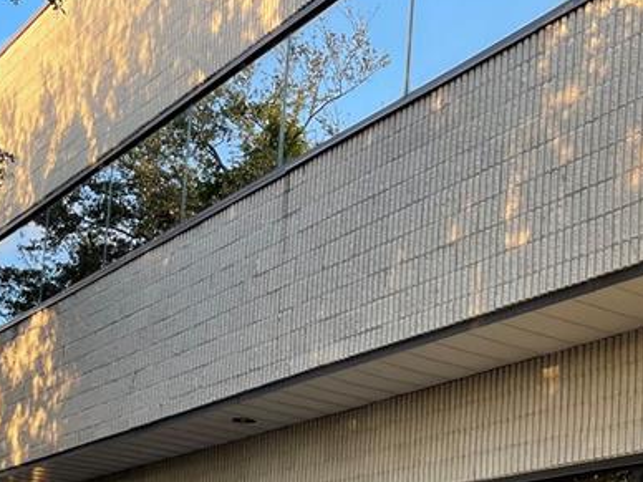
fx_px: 1226
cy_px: 616
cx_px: 373
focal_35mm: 66
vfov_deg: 20.4
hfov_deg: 29.3
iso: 32
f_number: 1.6
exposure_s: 1/218
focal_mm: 5.1
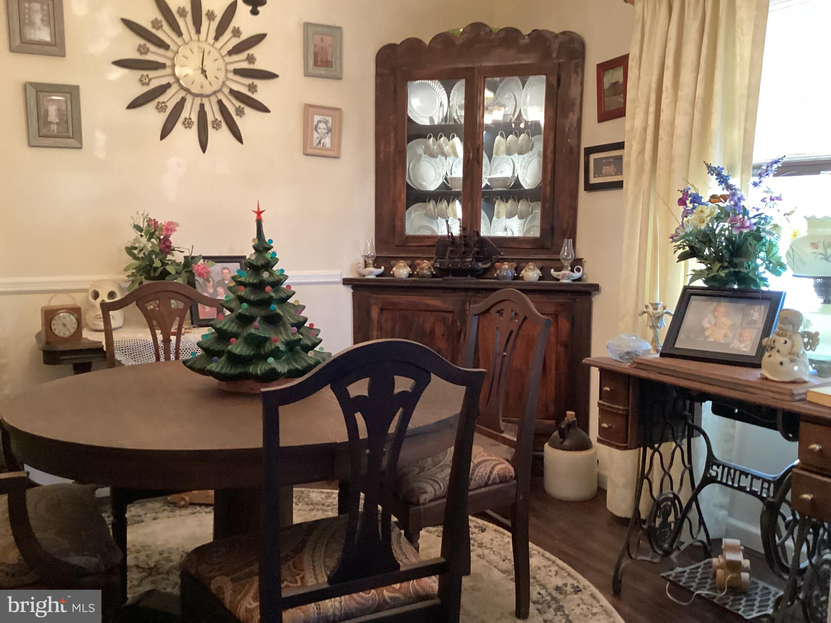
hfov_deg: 58.4
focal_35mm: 31
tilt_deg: -4.1
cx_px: 416
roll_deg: -1.4
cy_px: 312
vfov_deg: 45.4
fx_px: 744
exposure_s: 1/40
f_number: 2.4
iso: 320
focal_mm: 3.3
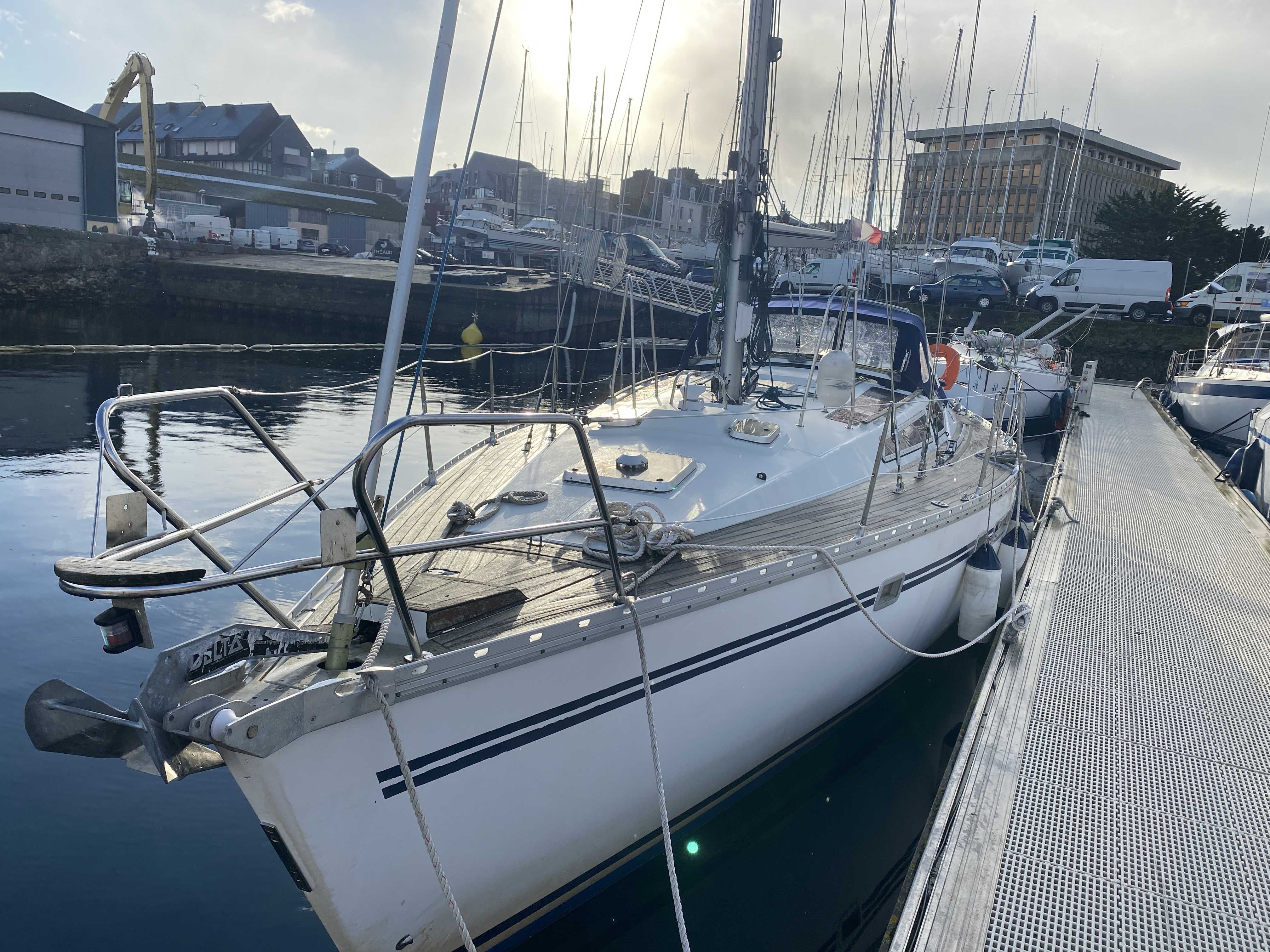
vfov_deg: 53.1
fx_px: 954
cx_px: 635
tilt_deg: -10.5
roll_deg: -4.7
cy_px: 476
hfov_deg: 67.3
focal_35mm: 26
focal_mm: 4.25
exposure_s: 1/2358
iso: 32
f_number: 1.8
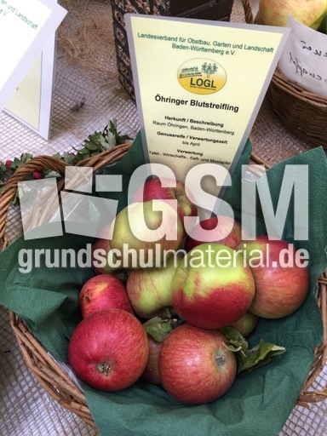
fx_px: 365
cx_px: 164
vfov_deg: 61.7
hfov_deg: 48.2
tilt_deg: -62.5
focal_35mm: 29
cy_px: 218
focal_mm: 4.15
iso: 50
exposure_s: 1/15
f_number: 2.2
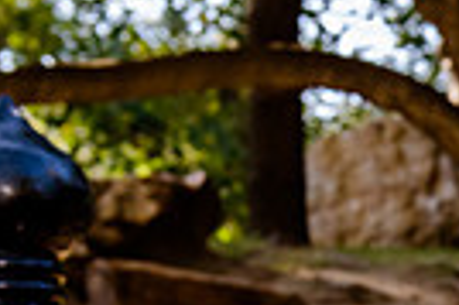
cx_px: 861
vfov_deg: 4.8
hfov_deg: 7.1
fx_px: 3591
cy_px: 530
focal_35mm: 282
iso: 500
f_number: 7.1
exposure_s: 1/160
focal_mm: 48
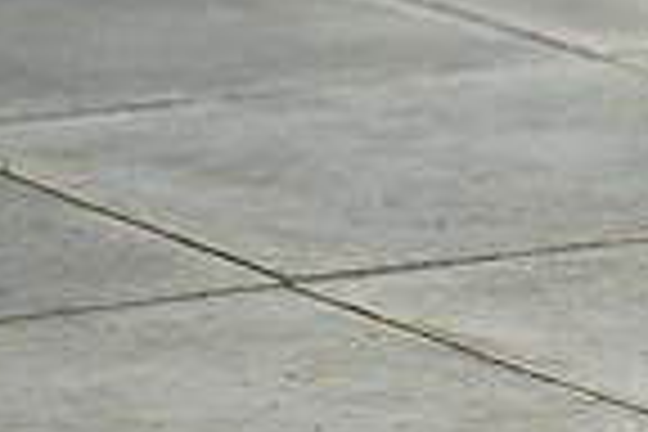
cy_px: -398
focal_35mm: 666
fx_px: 11987
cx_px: 1260
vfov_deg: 2.1
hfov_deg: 3.1
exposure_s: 1/1250
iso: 200
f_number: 4.5
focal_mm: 165
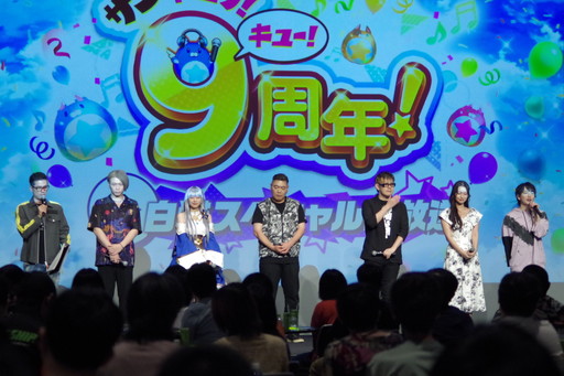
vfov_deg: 11.7
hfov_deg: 17.5
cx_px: 282
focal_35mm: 117
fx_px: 1832
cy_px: 188
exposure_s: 1/125
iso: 3200
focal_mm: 77.5
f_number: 4
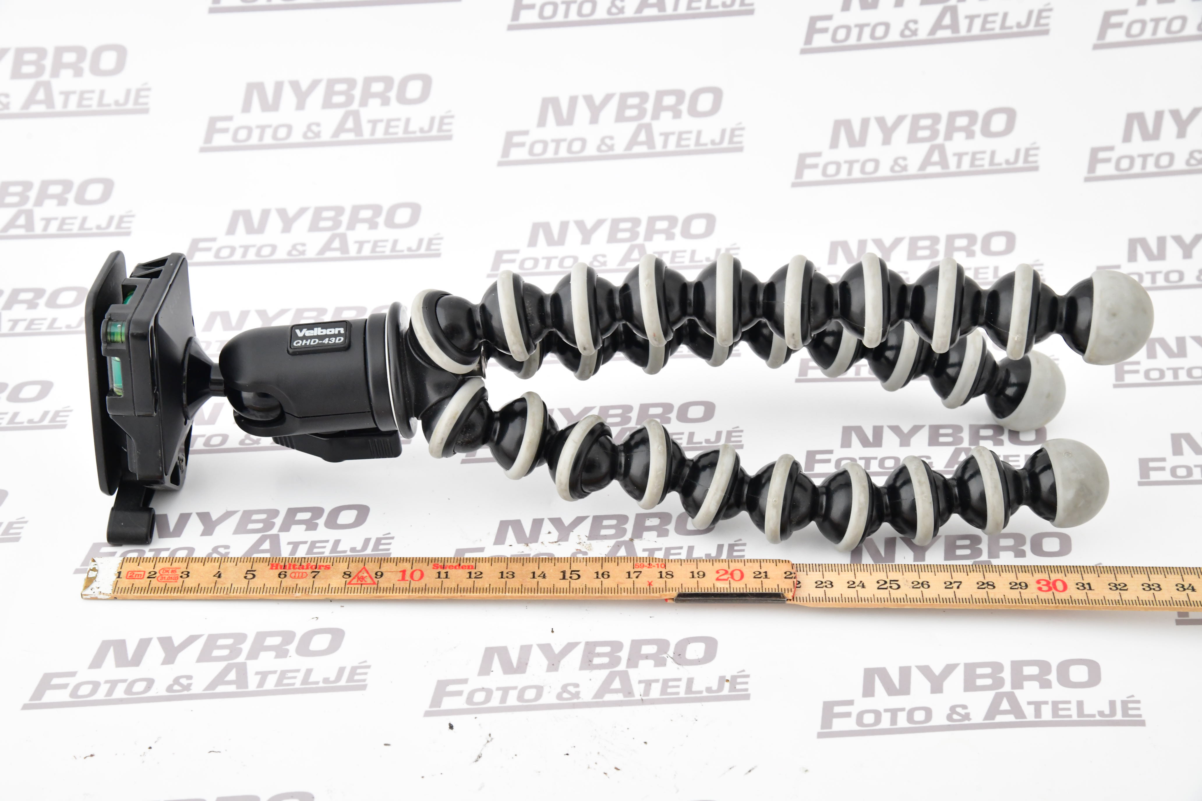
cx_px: 601
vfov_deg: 20.9
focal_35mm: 65
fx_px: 2170
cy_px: 400
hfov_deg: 31.0
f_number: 11
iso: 3200
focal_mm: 65
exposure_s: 1/125
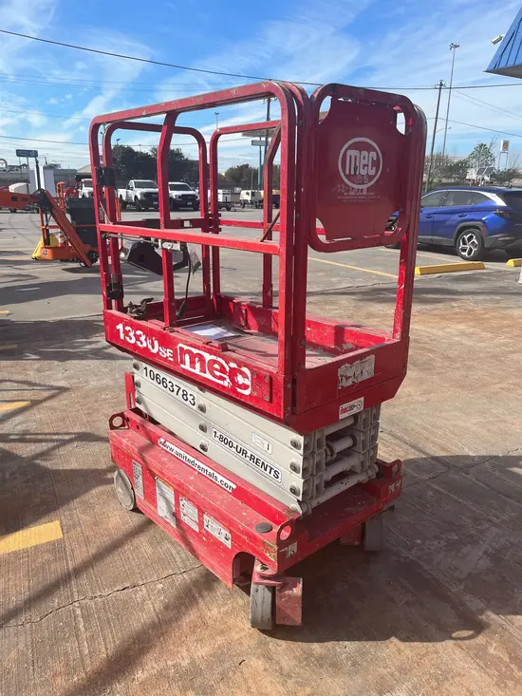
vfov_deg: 67.3
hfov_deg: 53.1
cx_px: 261
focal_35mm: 26
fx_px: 523
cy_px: 348
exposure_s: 1/2632
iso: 50
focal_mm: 5.1
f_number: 1.6
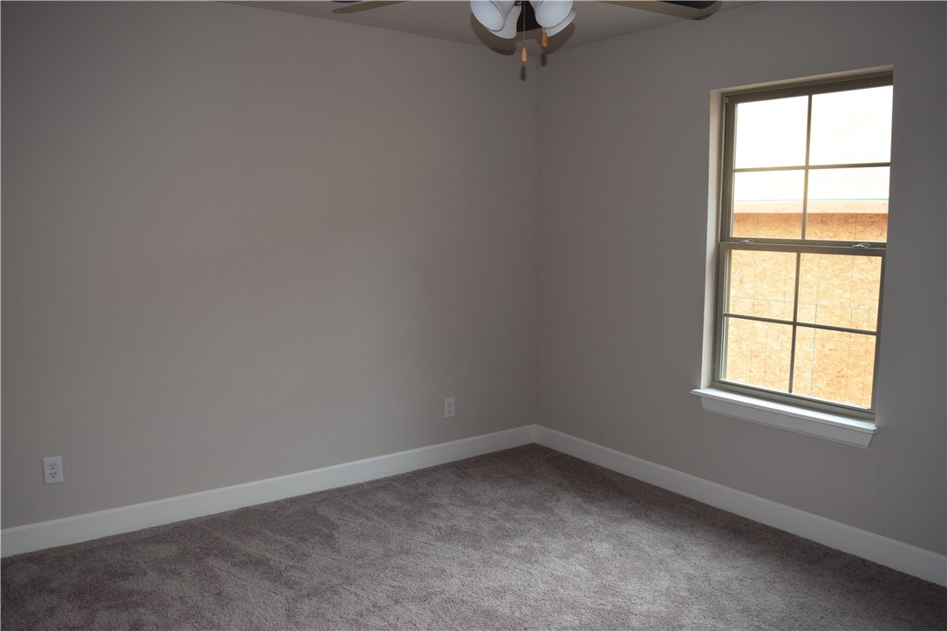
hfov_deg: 67.4
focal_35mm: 27
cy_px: 316
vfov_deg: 47.9
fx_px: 710
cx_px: 474
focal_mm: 18
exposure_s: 1/125
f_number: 5.6
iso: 800
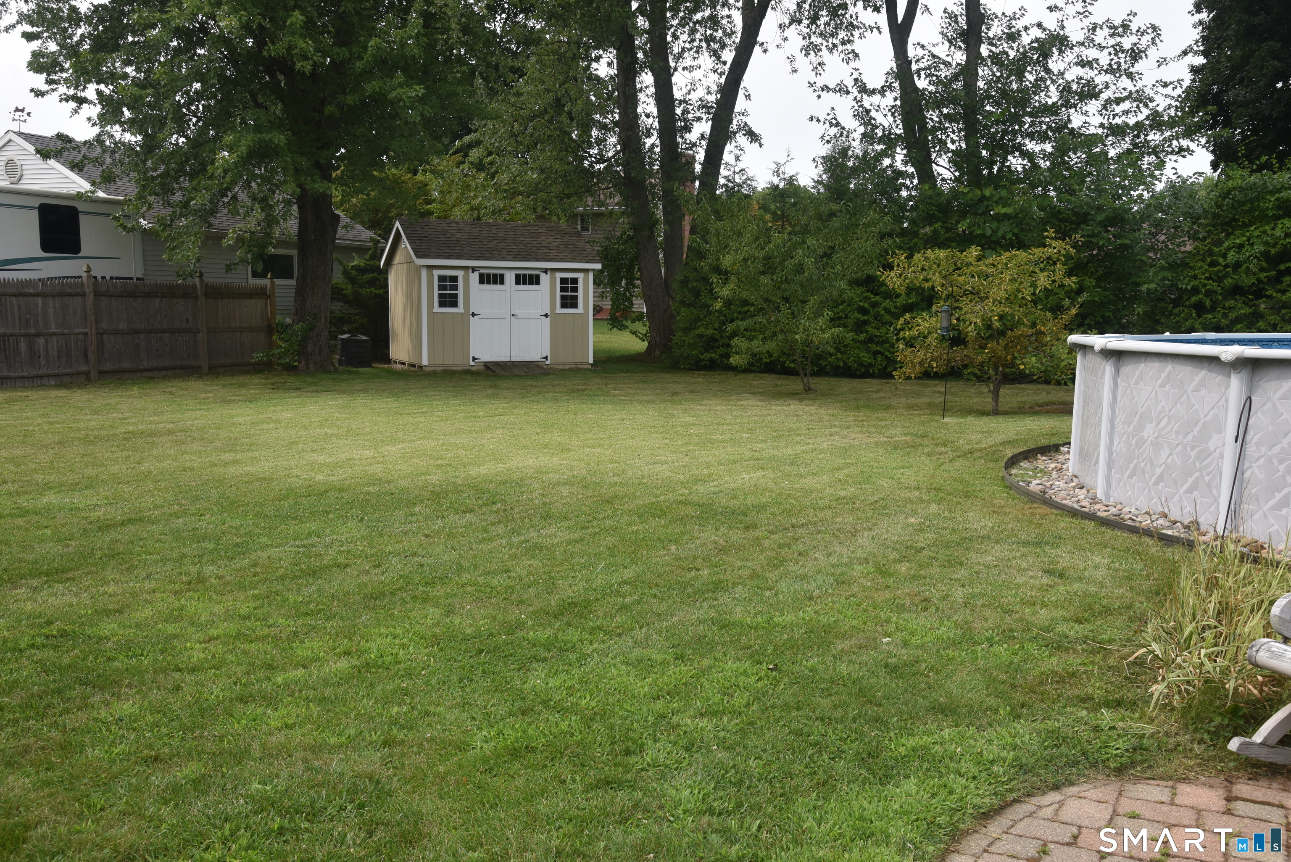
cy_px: 431
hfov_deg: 58.7
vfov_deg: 41.2
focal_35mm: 32
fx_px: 1148
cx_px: 646
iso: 800
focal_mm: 32
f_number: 11
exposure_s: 1/500
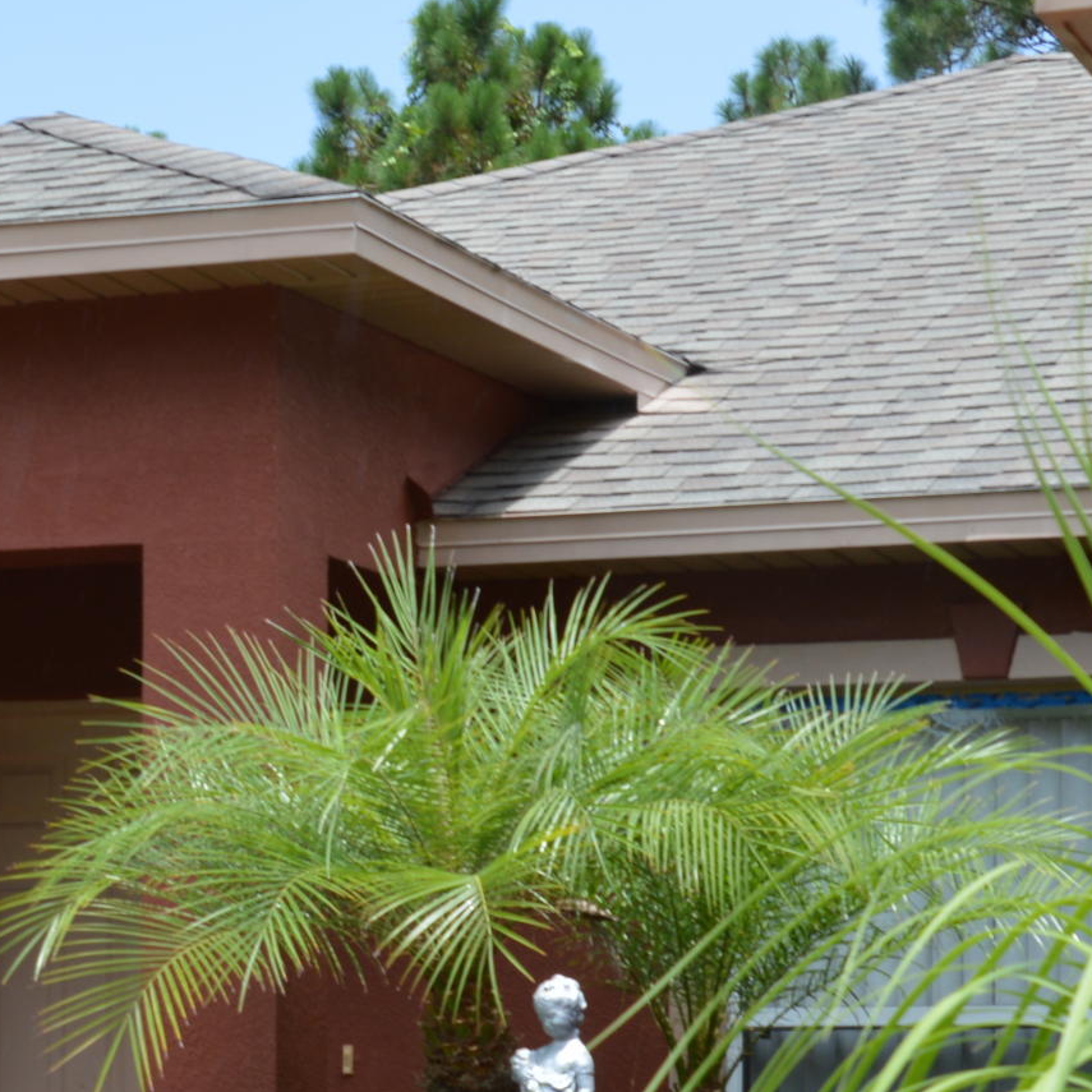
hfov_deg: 12.6
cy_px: 1073
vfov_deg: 12.5
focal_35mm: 138
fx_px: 4943
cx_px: 324
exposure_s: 1/160
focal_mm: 31
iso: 100
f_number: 6.3
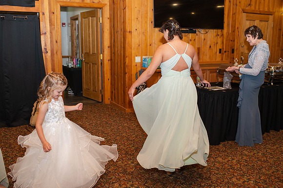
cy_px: 94
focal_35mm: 35
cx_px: 142
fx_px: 275
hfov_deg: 54.5
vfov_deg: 37.8
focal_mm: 35
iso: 800
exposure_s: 1/200
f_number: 3.5
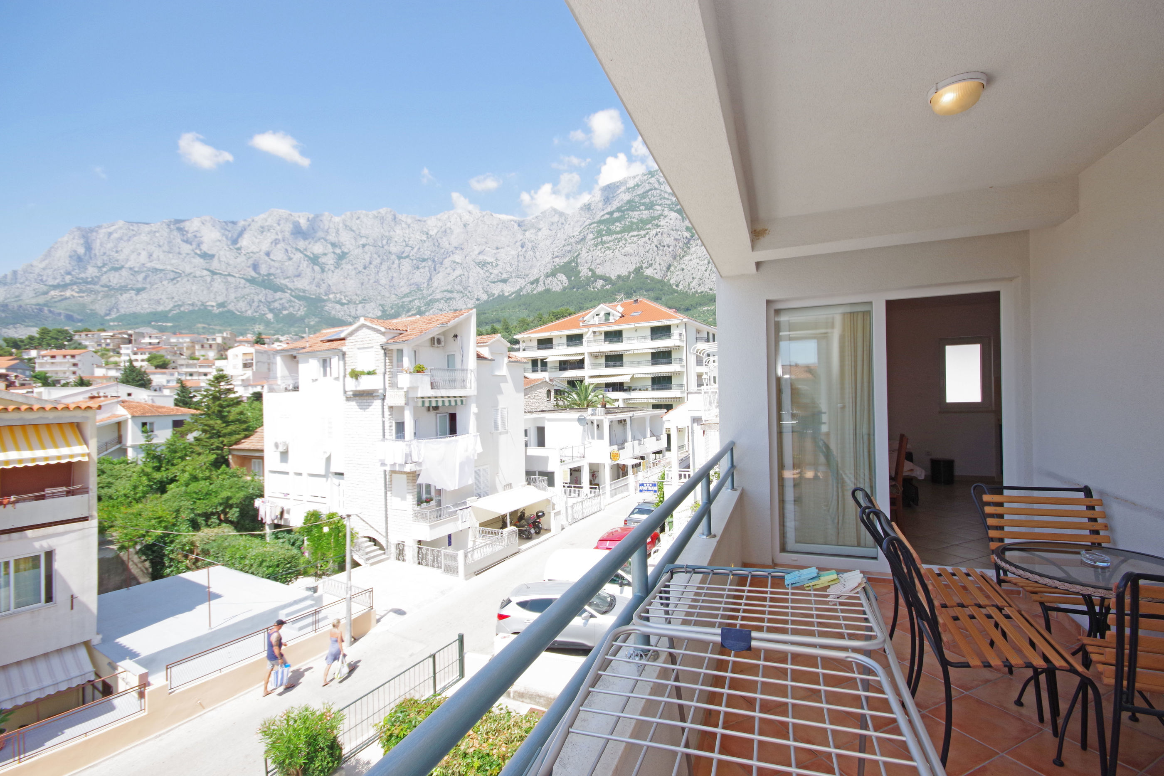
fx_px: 485
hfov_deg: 100.4
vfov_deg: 77.3
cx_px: 582
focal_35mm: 15
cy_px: 388
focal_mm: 10
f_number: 10
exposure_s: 1/180
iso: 400
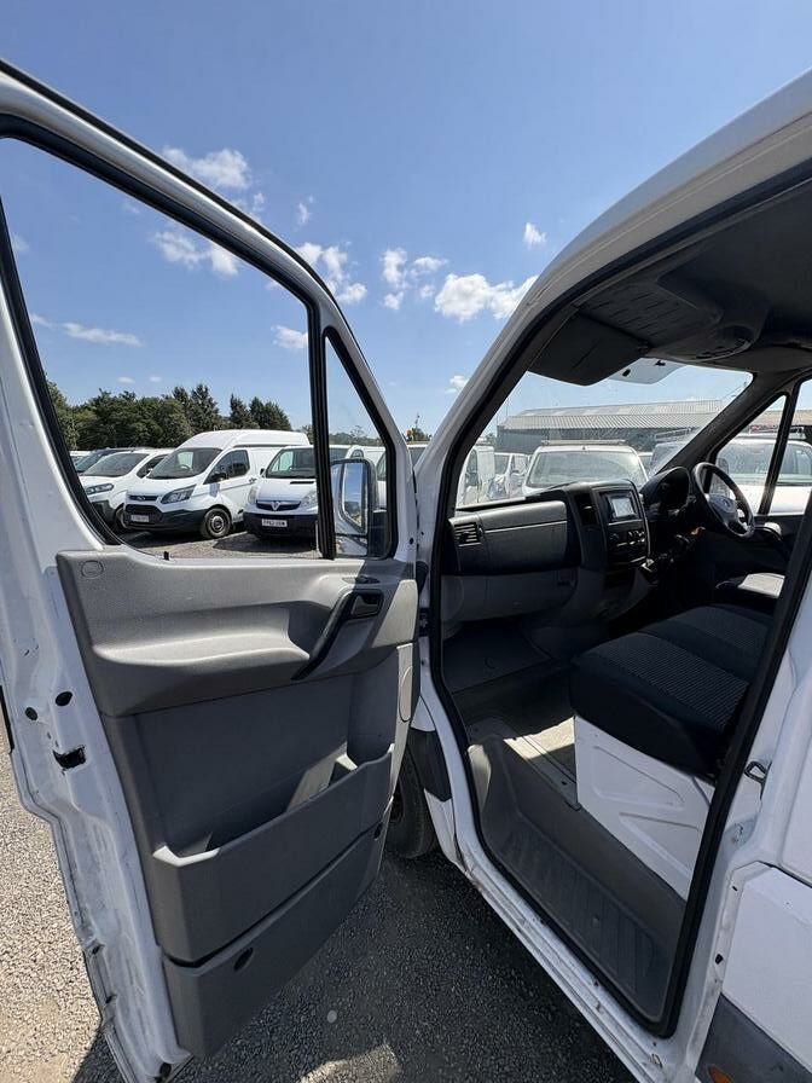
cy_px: 542
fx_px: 438
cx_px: 406
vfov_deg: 102.1
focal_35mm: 14
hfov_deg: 85.7
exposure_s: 1/1256
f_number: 2.2
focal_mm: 2.22
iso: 50
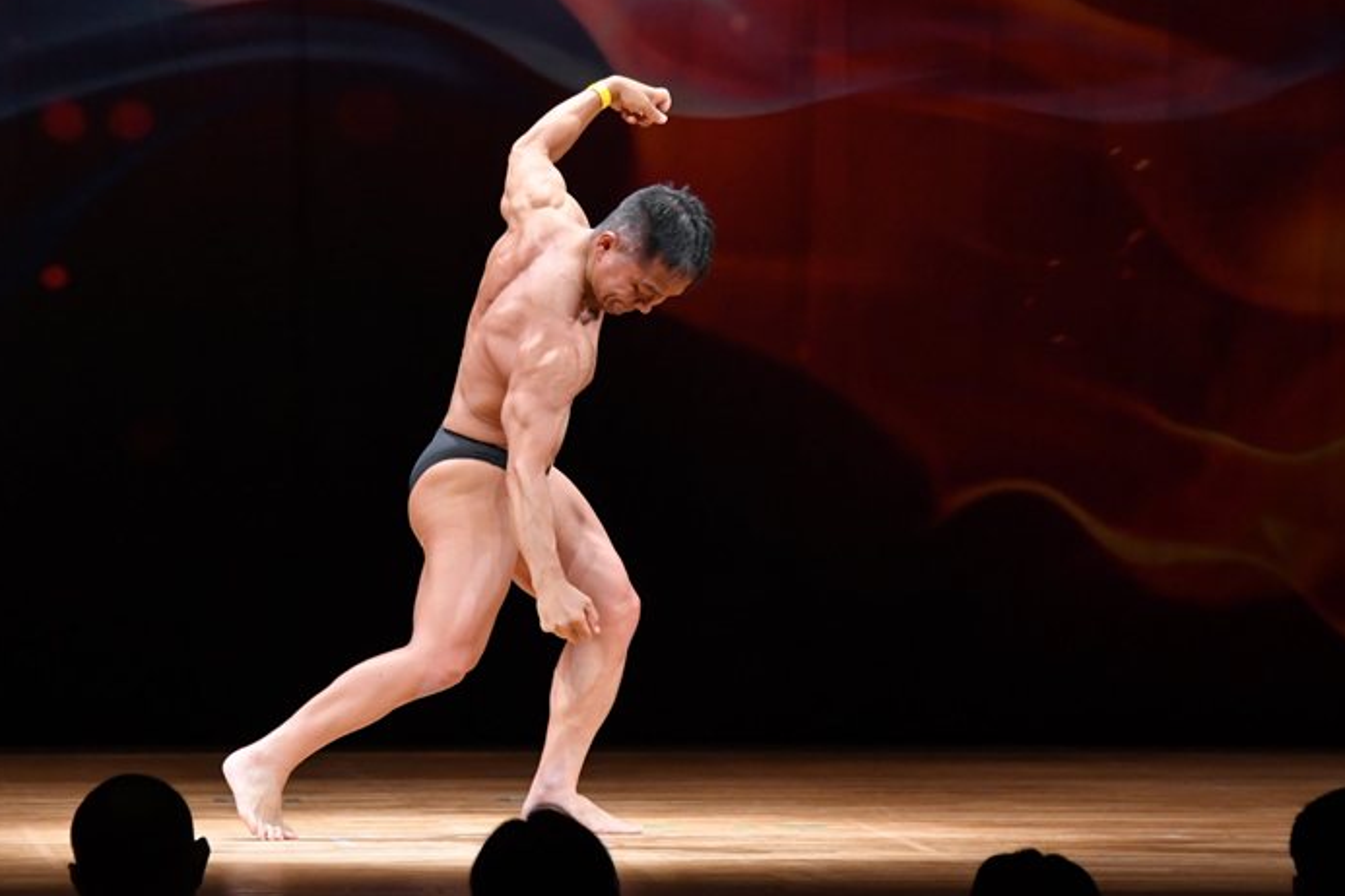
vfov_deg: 4.8
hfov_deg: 7.2
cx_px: 616
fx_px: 10647
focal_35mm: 285
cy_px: 407
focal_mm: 170
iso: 4000
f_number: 5.6
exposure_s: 1/400
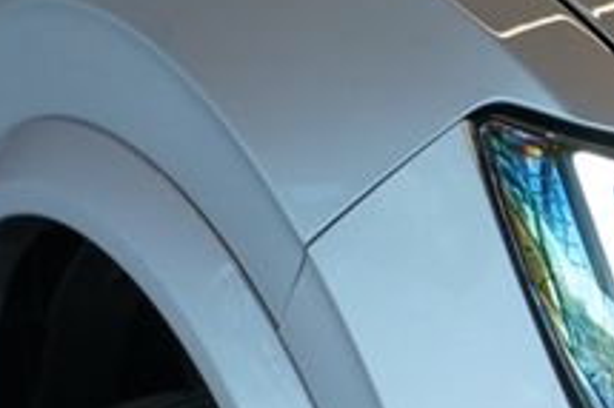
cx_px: 980
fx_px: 5692
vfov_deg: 4.1
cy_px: 207
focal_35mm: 334
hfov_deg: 6.1
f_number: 5.6
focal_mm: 70
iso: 1600
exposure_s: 1/160
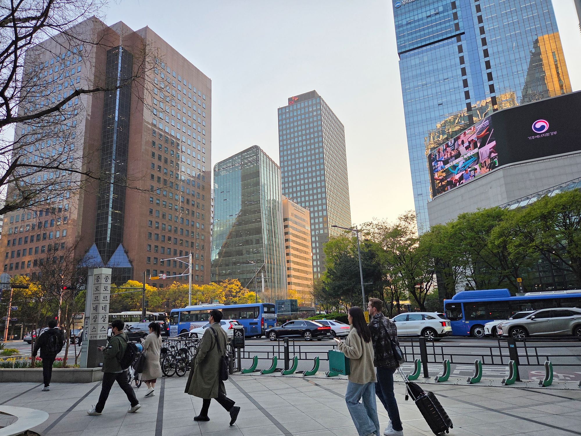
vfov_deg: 58.9
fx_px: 386
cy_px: 218
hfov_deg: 73.9
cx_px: 290
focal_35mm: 23
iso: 80
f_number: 1.8
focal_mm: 5.4
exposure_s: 1/2346
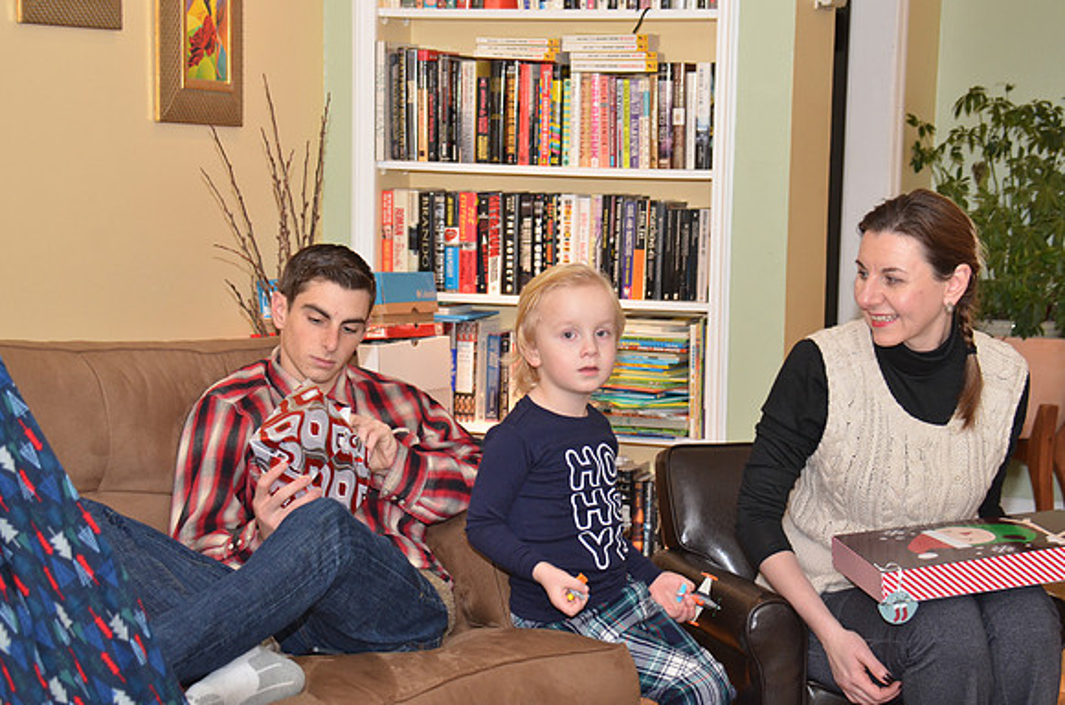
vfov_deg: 16.2
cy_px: 352
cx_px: 532
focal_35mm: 84
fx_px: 2480
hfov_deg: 24.2
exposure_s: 1/60
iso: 800
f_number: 5.3
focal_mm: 56
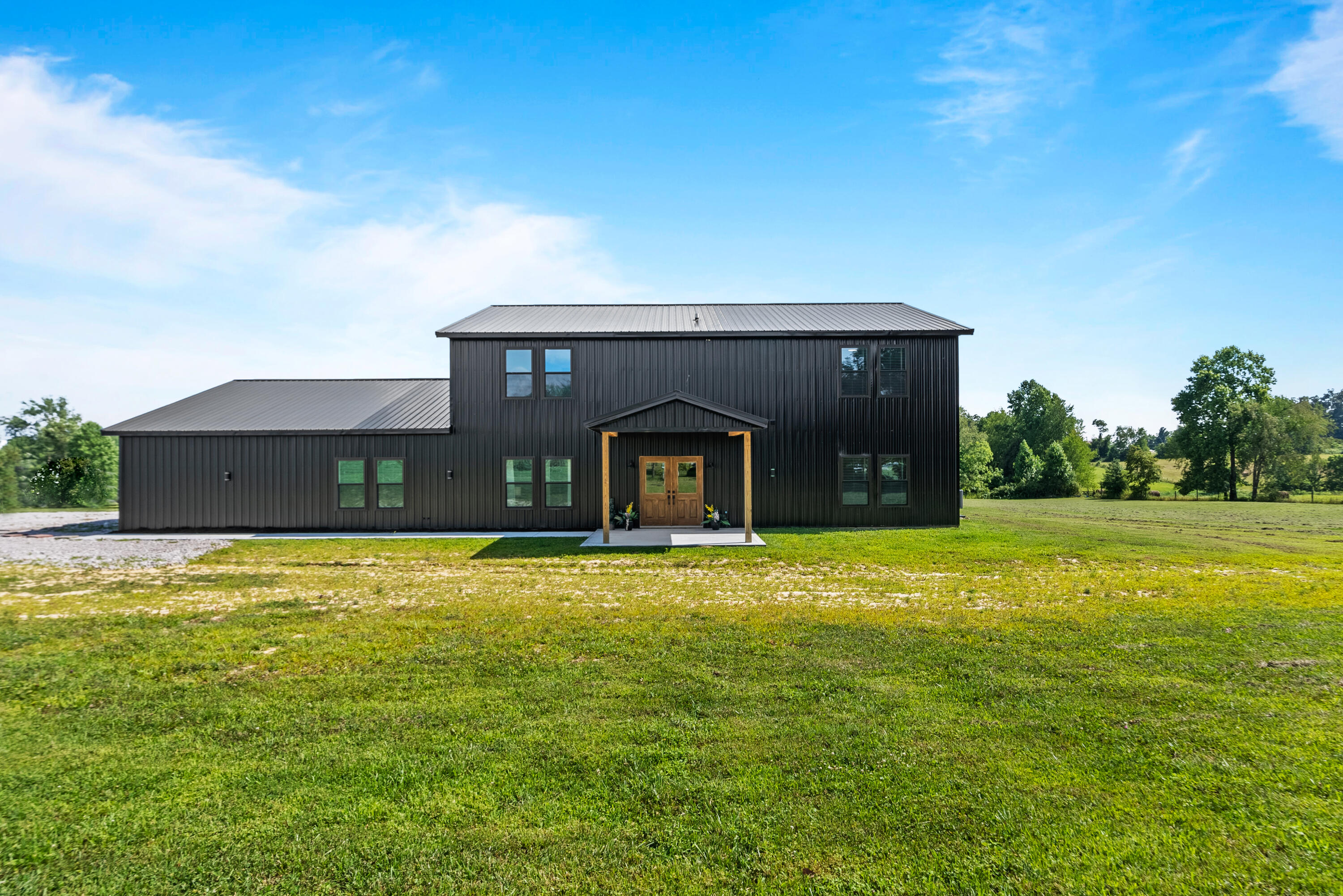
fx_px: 709
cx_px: 672
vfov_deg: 64.6
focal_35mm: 19
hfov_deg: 86.9
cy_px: 448
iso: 250
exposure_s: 1/125
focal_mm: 19
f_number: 9
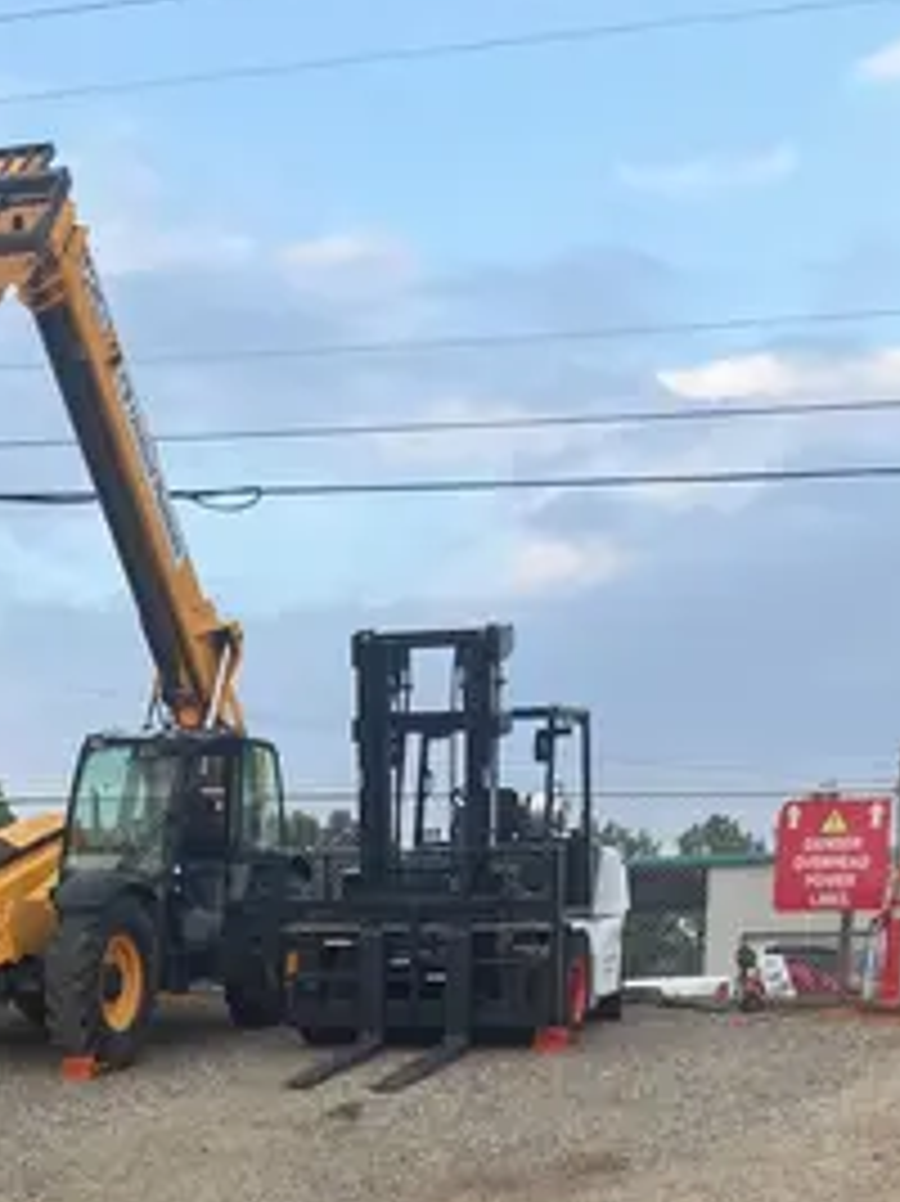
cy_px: 1596
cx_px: -32
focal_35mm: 77
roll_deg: -1.6
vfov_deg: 22.5
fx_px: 2671
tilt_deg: -9.0
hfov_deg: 18.5
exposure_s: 1/239
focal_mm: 3.99
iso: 25
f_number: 1.8
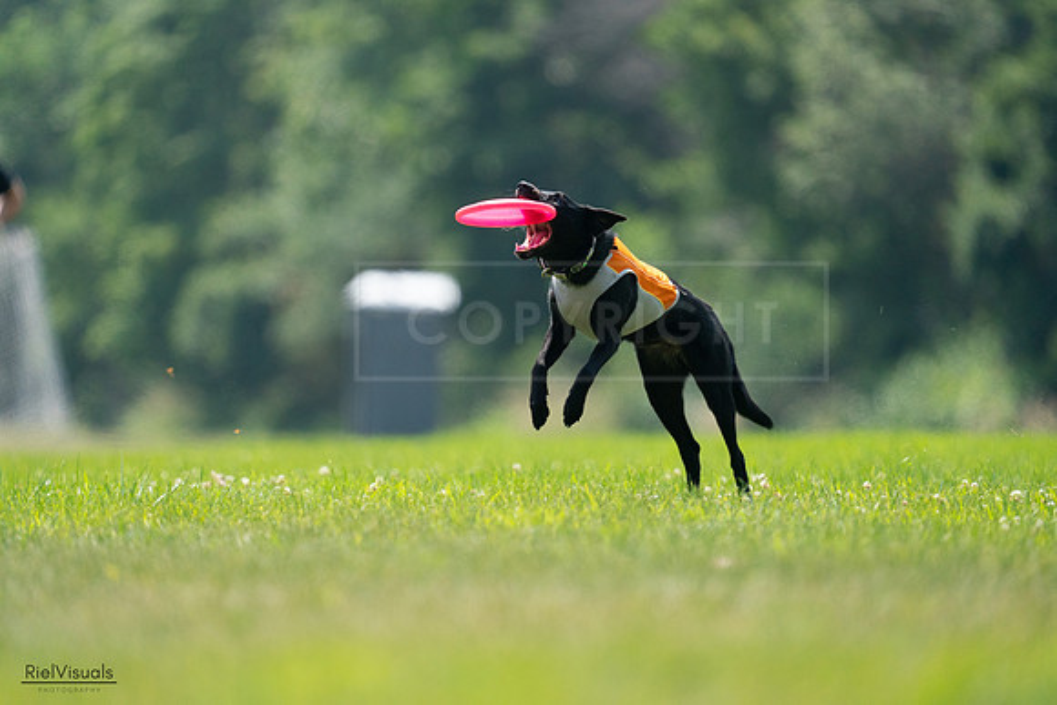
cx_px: 528
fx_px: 17620
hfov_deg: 3.4
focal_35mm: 600
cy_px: 352
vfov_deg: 2.3
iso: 2000
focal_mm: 600
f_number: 6.3
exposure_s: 1/4000
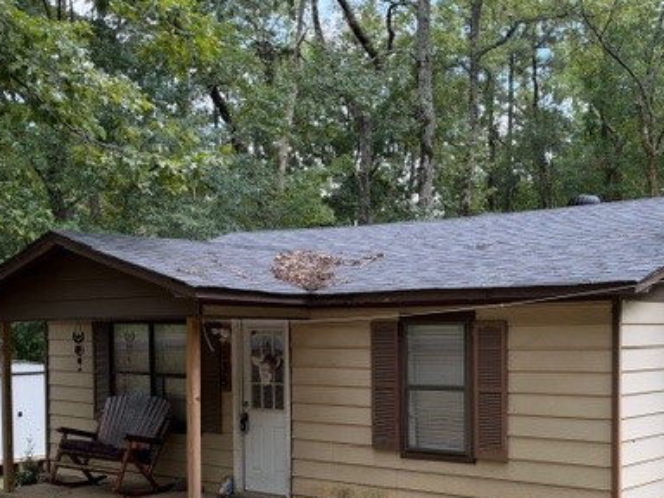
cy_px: 372
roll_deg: +0.5
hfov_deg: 37.9
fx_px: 959
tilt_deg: -2.9
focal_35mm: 50
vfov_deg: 28.7
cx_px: 422
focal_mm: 6.93
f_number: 1.8
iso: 100
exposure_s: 1/615
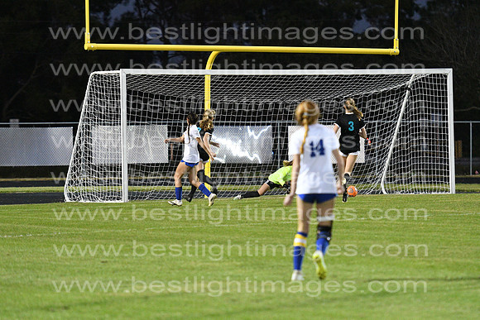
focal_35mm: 232
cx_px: 240
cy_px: 160
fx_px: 3101
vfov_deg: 5.9
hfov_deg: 8.9
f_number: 2.8
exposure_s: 1/800
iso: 7200
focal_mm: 155
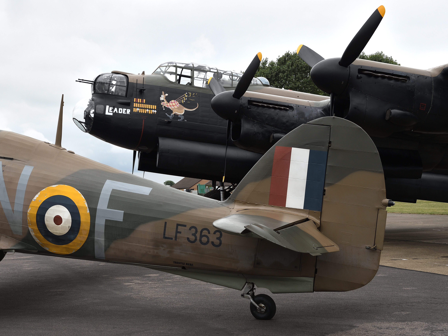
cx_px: 202
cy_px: 166
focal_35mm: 56
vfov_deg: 26.1
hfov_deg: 34.3
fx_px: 725
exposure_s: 1/200
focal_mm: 34
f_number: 7.1
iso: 100
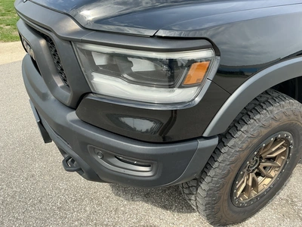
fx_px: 244
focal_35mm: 28
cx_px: 151
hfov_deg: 63.4
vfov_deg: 49.7
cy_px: 114
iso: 25
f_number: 1.8
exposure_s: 1/562
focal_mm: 3
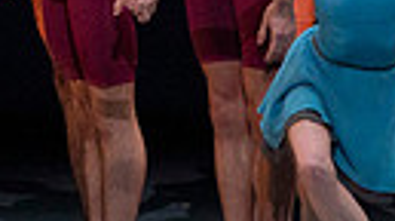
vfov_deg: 0.9
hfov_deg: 1.5
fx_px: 14667
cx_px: 245
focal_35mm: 1403
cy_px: -112
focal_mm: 297
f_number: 5.6
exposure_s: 1/400
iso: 6400
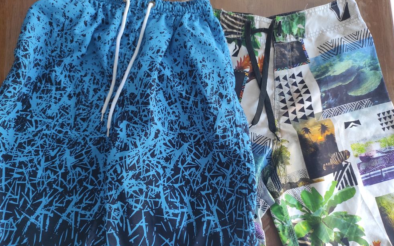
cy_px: 135
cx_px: 200
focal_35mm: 27
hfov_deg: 68.4
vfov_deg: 46.0
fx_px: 290
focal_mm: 5.43
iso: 247
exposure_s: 1/50
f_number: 1.89
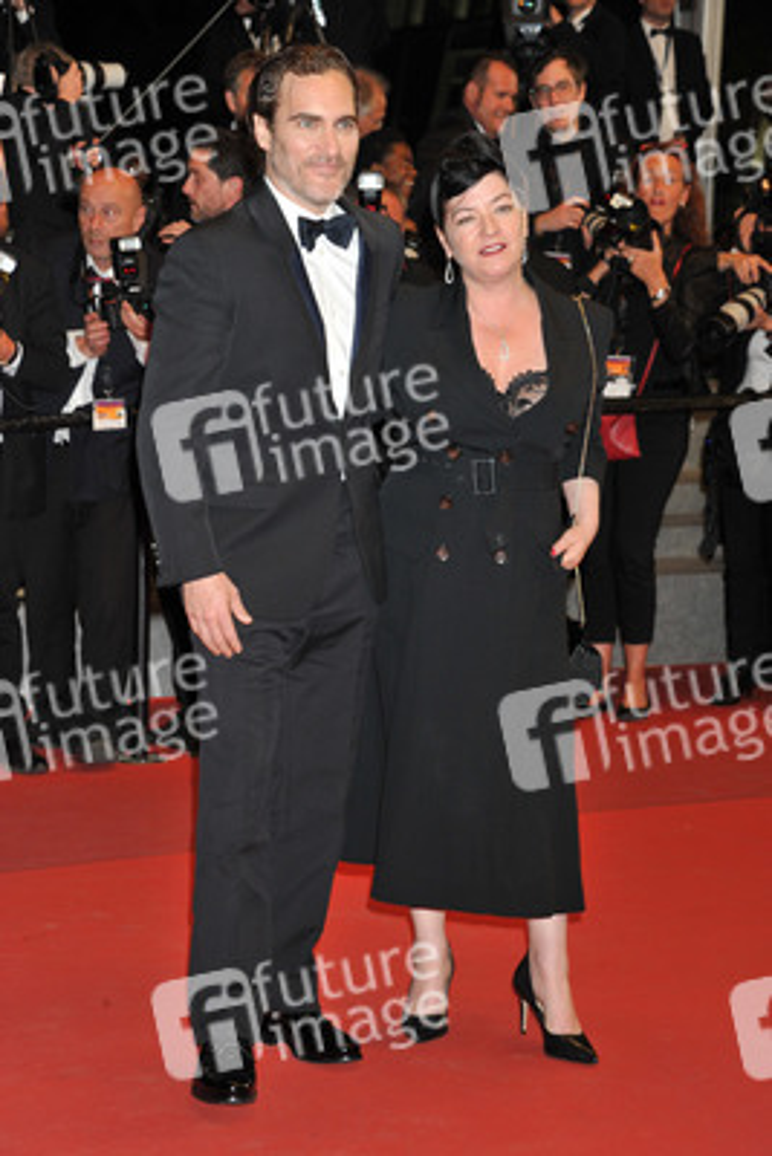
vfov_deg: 23.9
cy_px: 578
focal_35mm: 85
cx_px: 386
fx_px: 2732
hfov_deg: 16.1
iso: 1600
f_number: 6.3
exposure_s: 1/250
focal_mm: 85
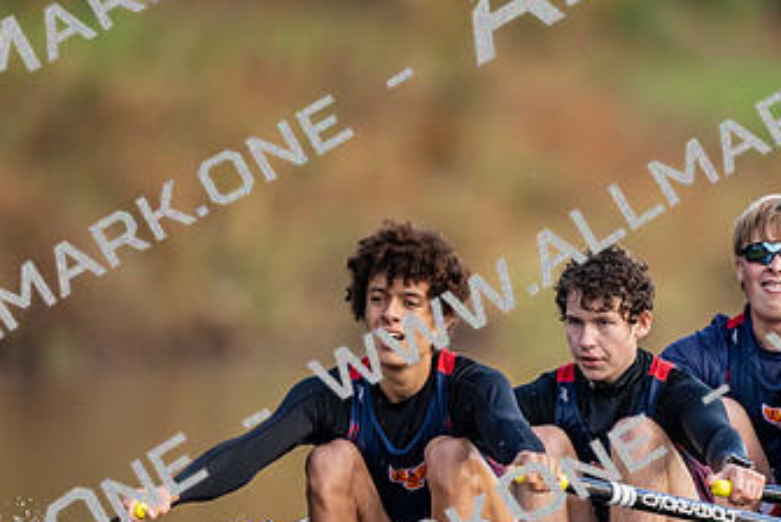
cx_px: 597
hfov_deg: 2.0
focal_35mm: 1038
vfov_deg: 1.3
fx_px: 22538
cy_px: 407
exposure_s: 1/2500
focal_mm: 600
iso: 1250
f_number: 4
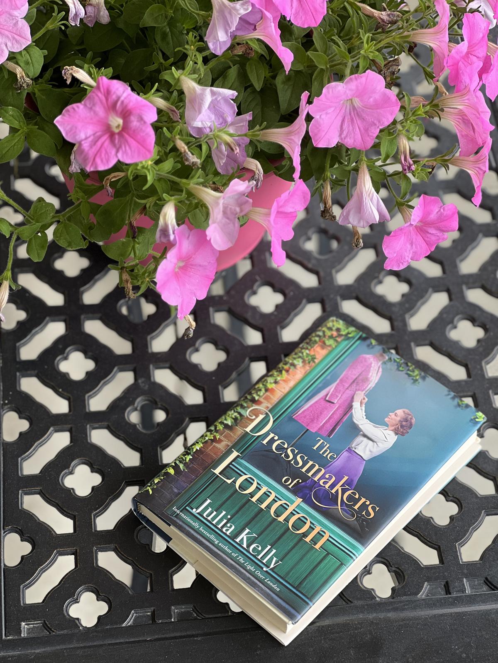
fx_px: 1477
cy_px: 332
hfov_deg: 19.1
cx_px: 249
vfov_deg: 25.3
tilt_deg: -54.5
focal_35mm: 77
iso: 80
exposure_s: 1/121
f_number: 2.8
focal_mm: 9
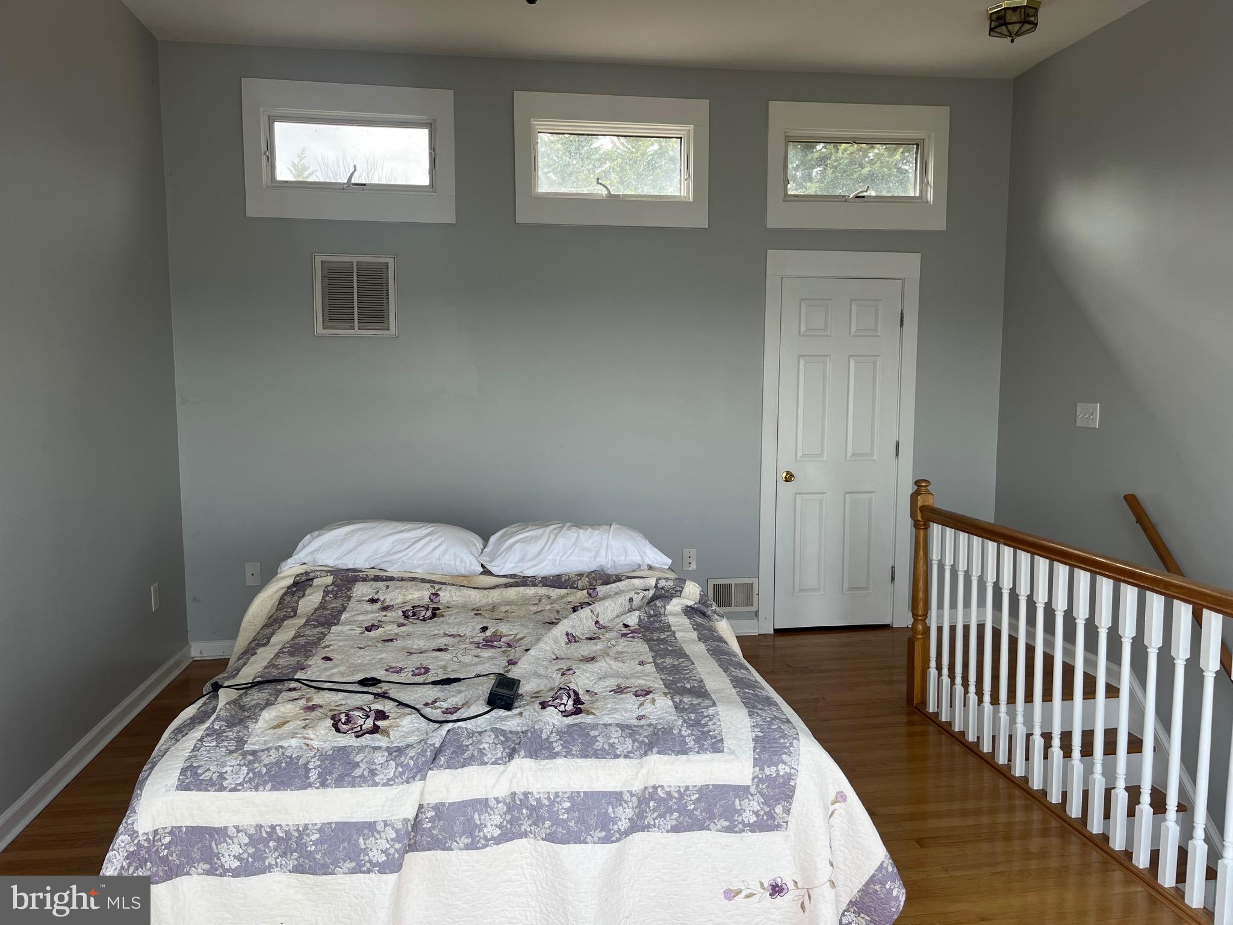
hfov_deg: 67.3
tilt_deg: -5.4
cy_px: 462
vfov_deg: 53.1
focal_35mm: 26
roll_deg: +0.3
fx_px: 926
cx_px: 616
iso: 32
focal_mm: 5.1
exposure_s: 1/138
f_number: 1.6
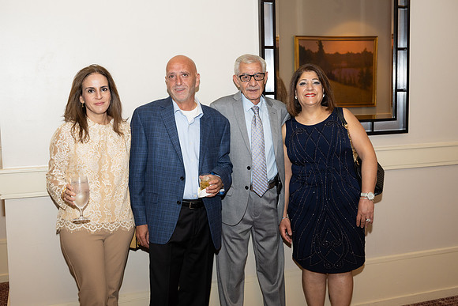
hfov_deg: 49.5
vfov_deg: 34.2
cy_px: 153
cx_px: 229
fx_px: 496
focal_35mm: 39
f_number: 5.6
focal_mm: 39
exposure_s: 1/100
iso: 800
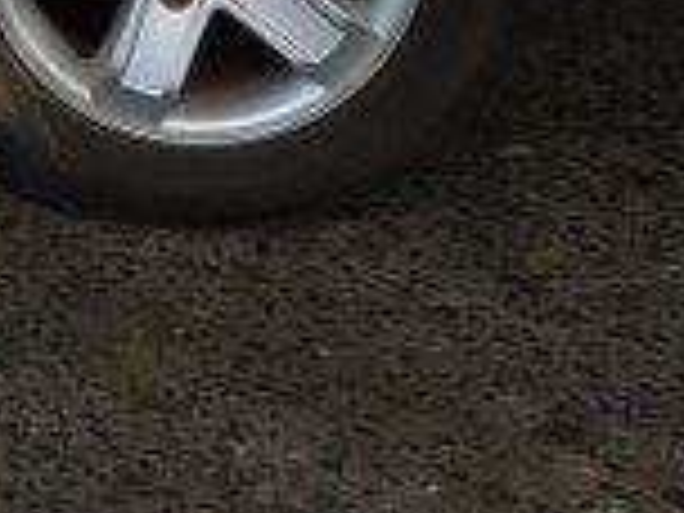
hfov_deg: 12.6
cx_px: -783
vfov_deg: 10.3
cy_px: -513
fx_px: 2608
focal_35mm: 132
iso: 80
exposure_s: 1/200
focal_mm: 4.5
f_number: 4
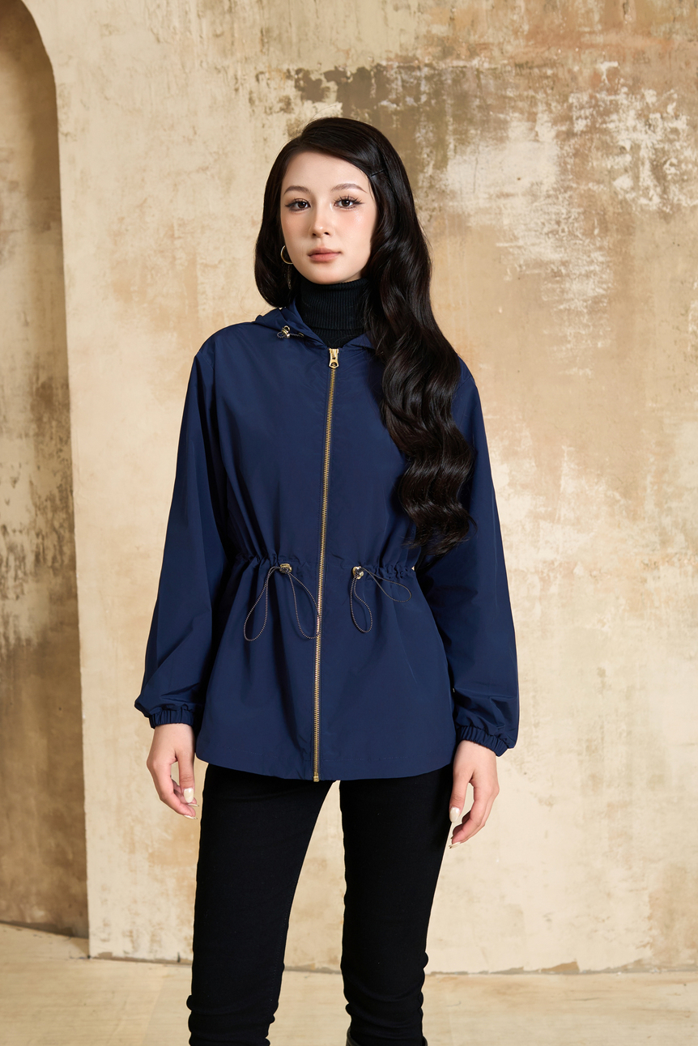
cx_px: 349
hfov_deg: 29.9
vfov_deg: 43.6
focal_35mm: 45
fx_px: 1308
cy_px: 523
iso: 200
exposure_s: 1/160
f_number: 4
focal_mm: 30
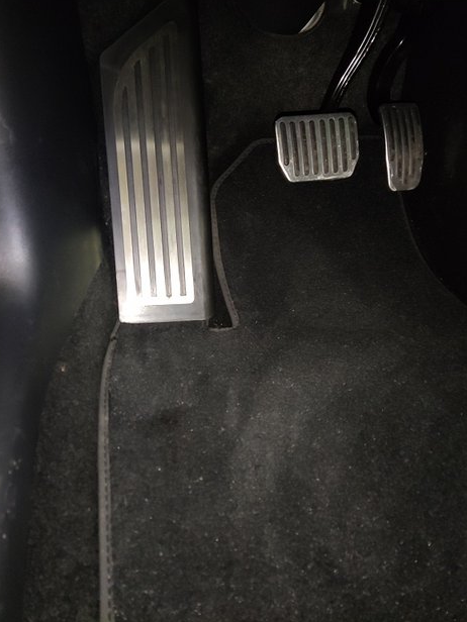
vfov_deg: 65.3
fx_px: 486
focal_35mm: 27
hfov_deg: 51.4
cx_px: 234
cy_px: 301
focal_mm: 4.71
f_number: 1.79
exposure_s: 1/17
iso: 1198
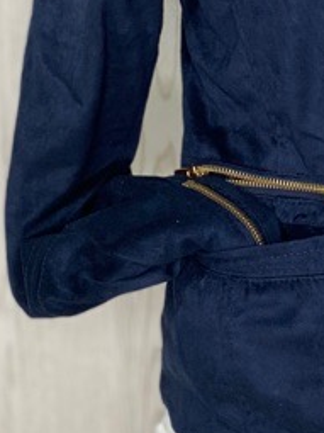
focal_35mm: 102
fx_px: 1274
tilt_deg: -5.4
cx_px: 443
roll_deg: -0.6
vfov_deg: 18.6
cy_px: -29
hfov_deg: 13.8
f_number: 1.8
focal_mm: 4.25
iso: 125
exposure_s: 1/60
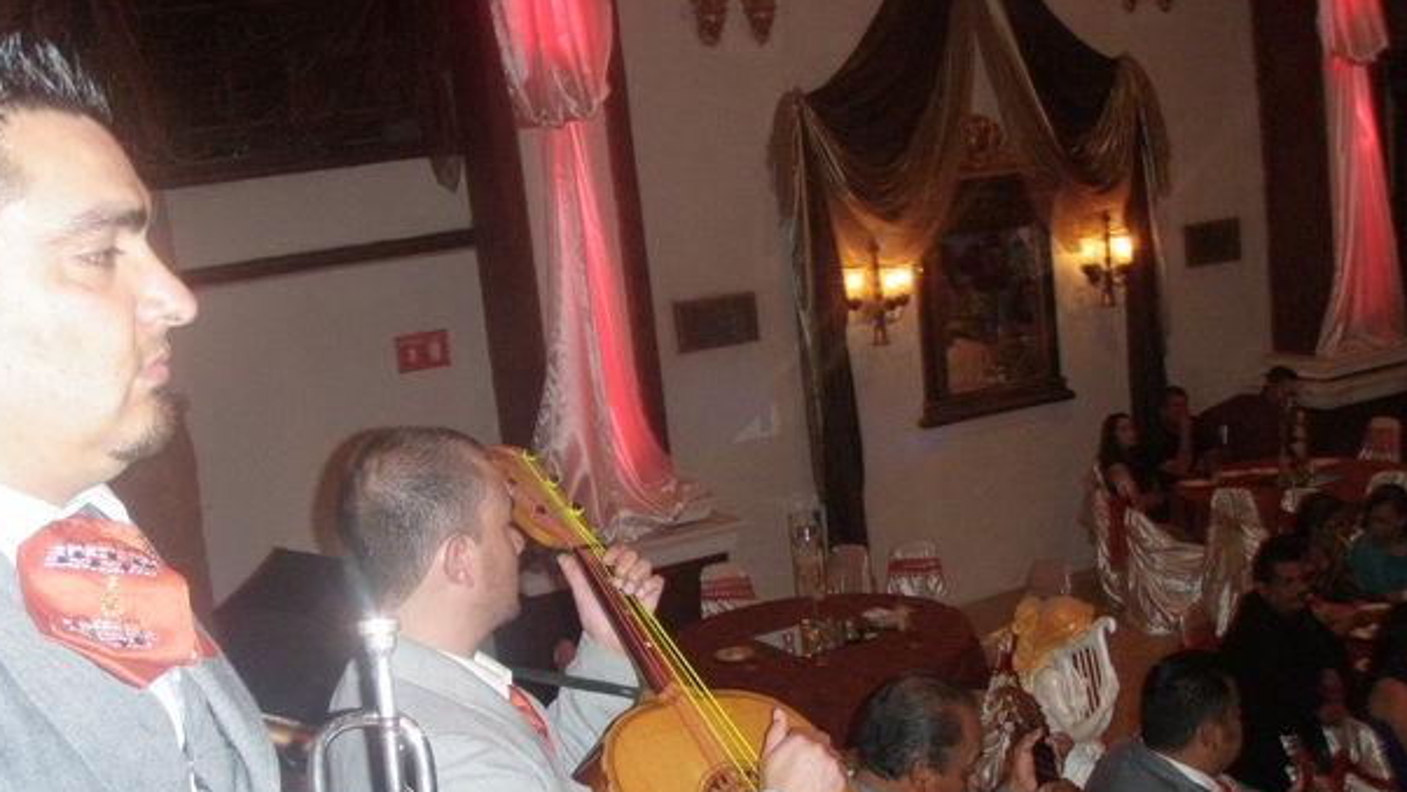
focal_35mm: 44
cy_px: 481
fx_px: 1642
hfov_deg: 46.4
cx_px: 699
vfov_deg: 27.1
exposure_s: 1/30
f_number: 3.5
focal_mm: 6.7
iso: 320
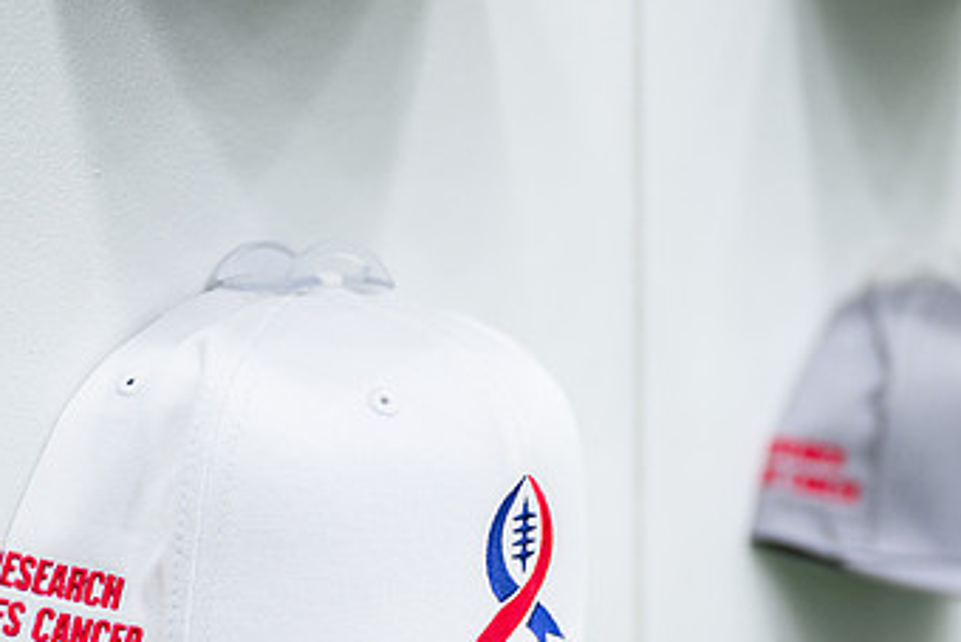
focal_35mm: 82
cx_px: 630
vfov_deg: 16.6
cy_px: 494
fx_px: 2190
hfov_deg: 24.6
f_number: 2.8
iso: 1250
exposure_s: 1/200
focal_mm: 48
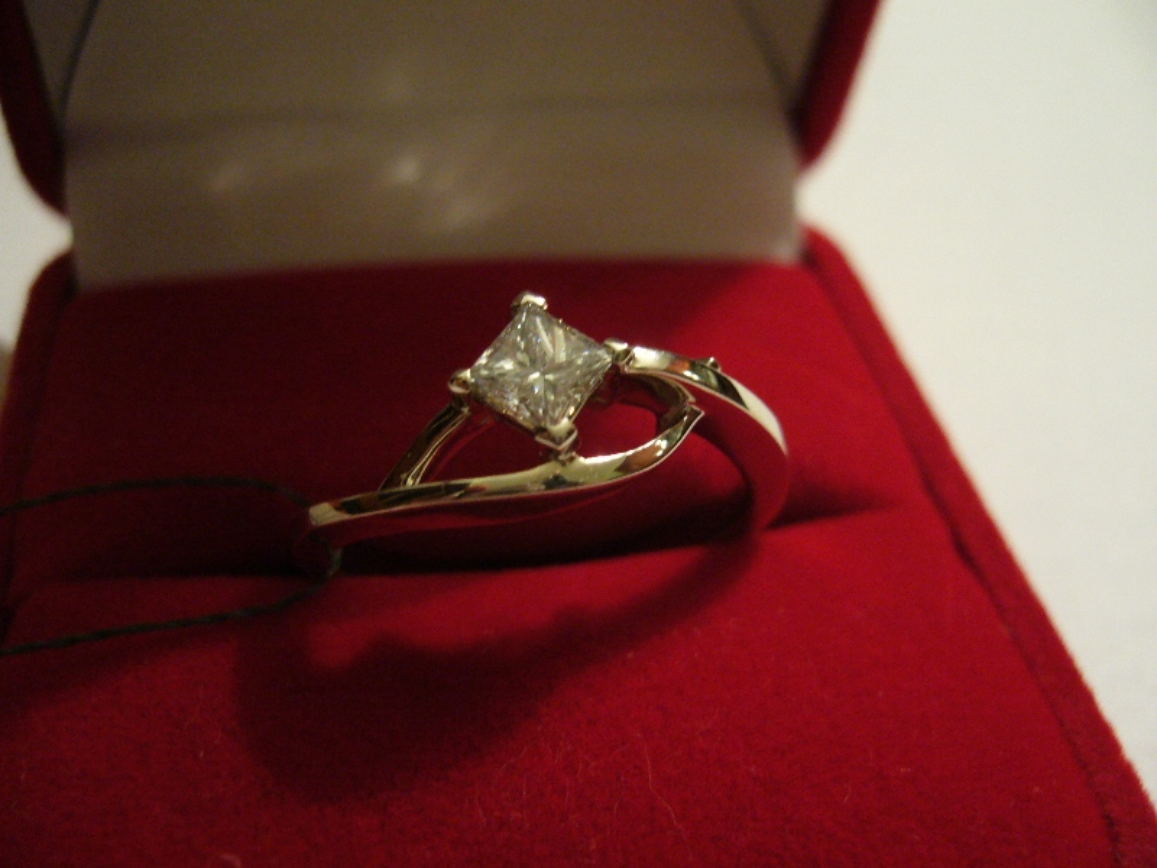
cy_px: 434
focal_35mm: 35
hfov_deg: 52.6
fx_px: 1170
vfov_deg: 40.7
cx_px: 578
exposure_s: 1/8
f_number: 2.8
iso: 200
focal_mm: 5.8
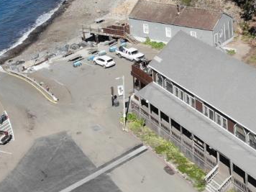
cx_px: 231
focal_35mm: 101
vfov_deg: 14.3
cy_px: -14
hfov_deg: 19.1
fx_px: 747
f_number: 2.8
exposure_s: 1/1024
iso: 100
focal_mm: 4.5
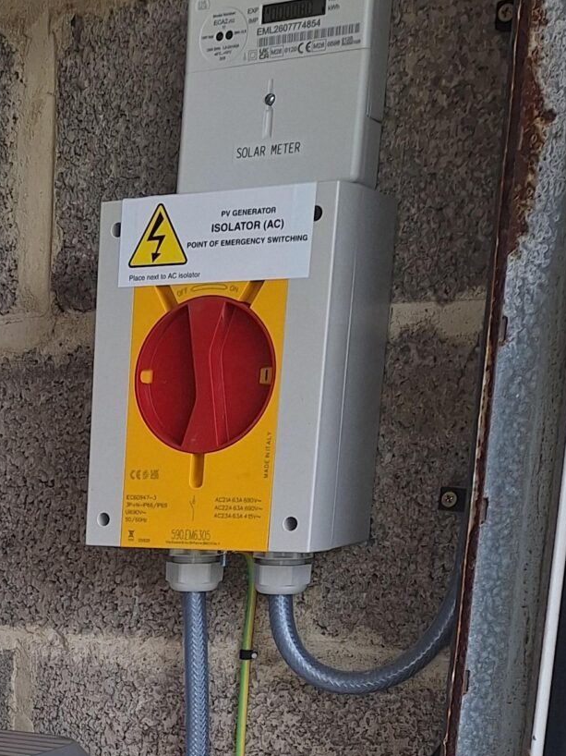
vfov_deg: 24.5
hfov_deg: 18.9
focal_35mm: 72
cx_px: -167
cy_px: 901
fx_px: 1570
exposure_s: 1/226
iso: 40
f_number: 1.8
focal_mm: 5.54
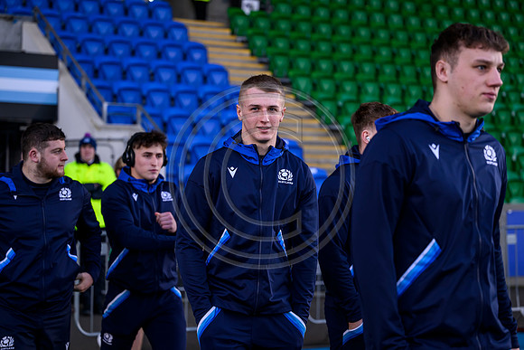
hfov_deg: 27.3
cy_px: 175
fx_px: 1077
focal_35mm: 74
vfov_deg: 18.4
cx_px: 262
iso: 1000
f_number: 2.8
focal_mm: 74
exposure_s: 1/640
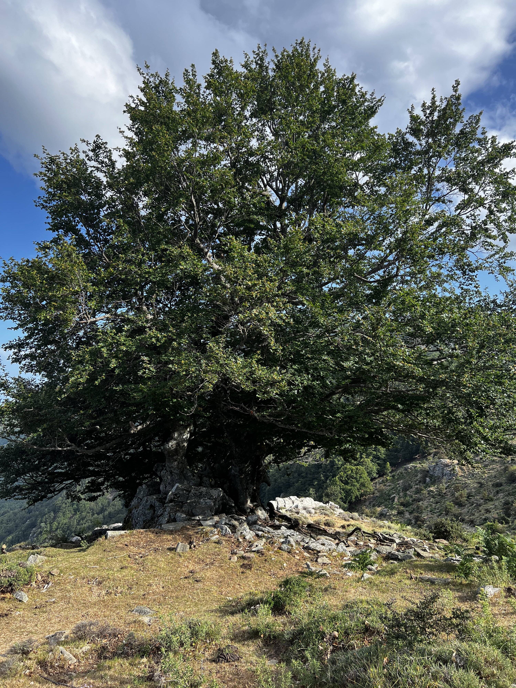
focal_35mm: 26
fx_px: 517
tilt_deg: +4.7
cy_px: 344
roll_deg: +1.6
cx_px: 258
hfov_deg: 53.1
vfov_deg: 67.3
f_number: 1.5
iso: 50
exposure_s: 1/1266
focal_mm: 5.7
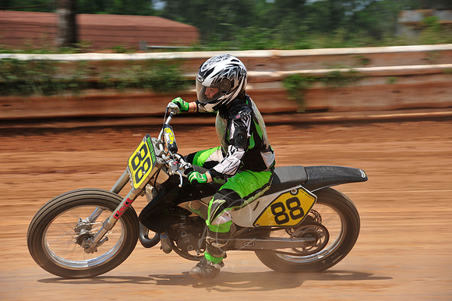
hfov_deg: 10.3
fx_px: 2510
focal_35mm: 200
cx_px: 226
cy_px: 150
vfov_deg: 6.9
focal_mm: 200
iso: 200
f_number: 11
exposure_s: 1/400
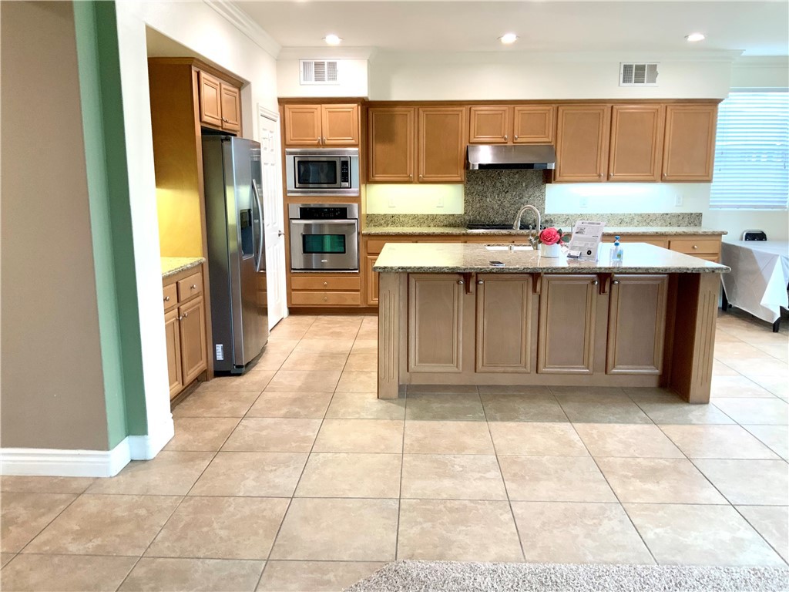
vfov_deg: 48.2
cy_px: 296
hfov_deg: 61.7
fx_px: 661
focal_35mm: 29
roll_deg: -0.1
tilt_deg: -9.1
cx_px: 394
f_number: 1.8
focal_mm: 3
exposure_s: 1/60
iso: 100
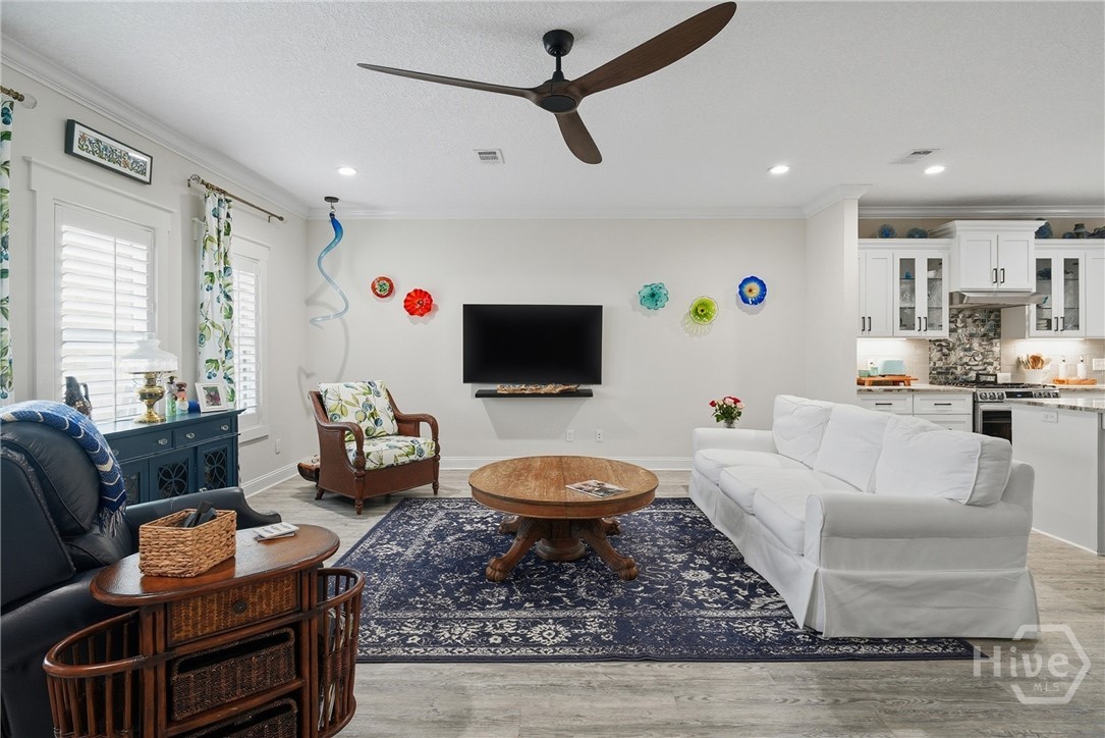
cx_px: 552
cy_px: 369
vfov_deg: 73.8
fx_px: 491
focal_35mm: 16
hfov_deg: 96.7
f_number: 9
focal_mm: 16
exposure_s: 1/15
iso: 320
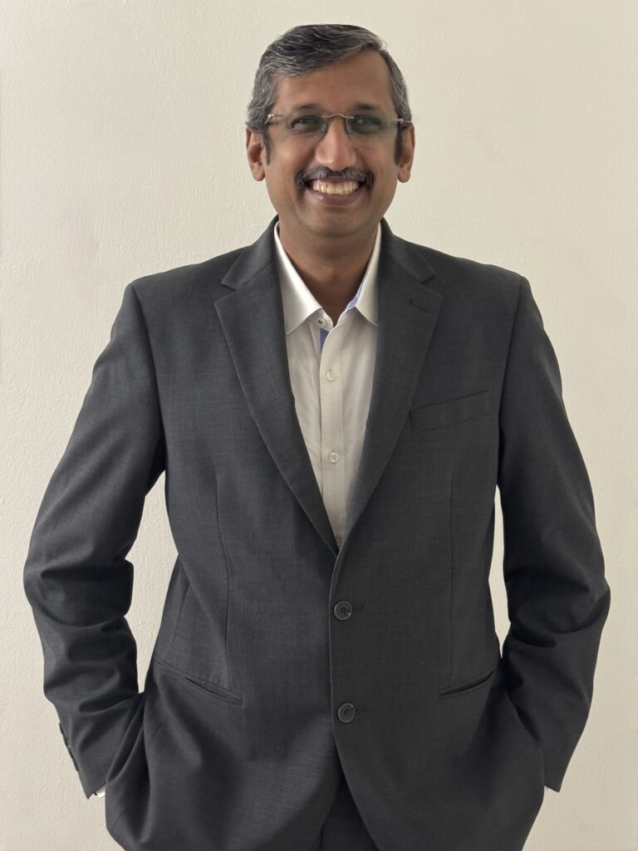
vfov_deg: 39.7
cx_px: 319
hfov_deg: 30.3
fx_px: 1180
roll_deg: -0.7
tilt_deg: -5.6
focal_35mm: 48
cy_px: 426
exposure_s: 1/40
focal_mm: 6.76
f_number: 1.78
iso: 500
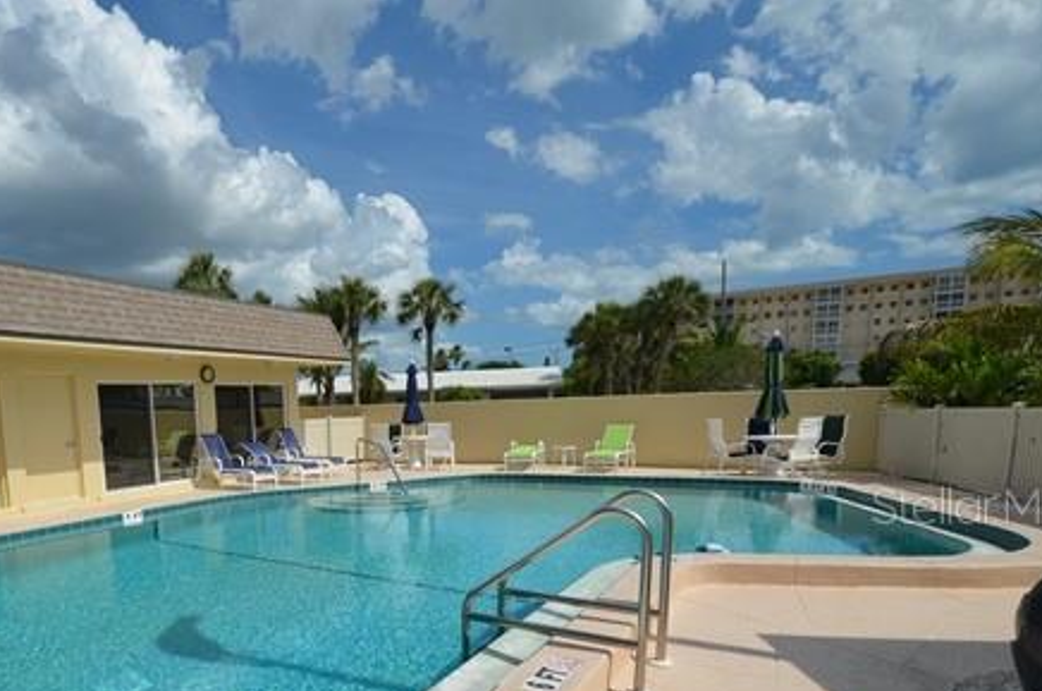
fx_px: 636
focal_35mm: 22
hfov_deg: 75.8
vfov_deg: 54.8
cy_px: 505
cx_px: 332
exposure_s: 1/400
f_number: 10
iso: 100
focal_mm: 10
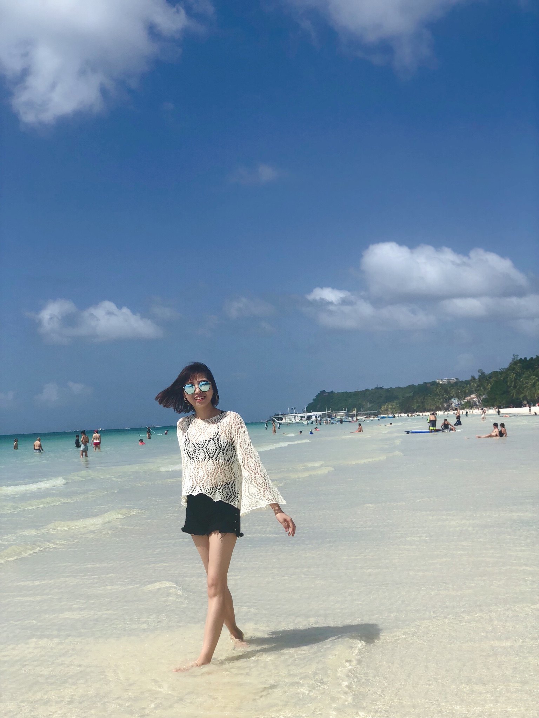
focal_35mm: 52
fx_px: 1080
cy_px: 359
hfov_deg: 28.0
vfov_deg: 36.8
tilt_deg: +2.8
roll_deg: +2.4
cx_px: 270
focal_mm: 6
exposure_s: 1/2404
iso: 16
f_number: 2.4
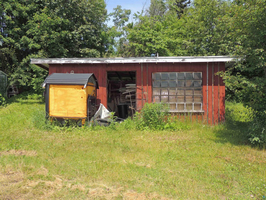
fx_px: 184
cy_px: 100
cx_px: 133
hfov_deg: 71.6
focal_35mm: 24
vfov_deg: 56.8
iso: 100
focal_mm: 4.3
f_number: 3
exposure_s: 1/800
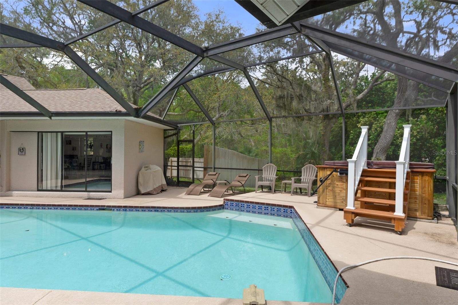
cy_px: 152
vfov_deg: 59.5
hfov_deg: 81.2
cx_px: 229
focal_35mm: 21
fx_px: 267
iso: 250
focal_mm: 14
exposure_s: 1/125
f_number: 8
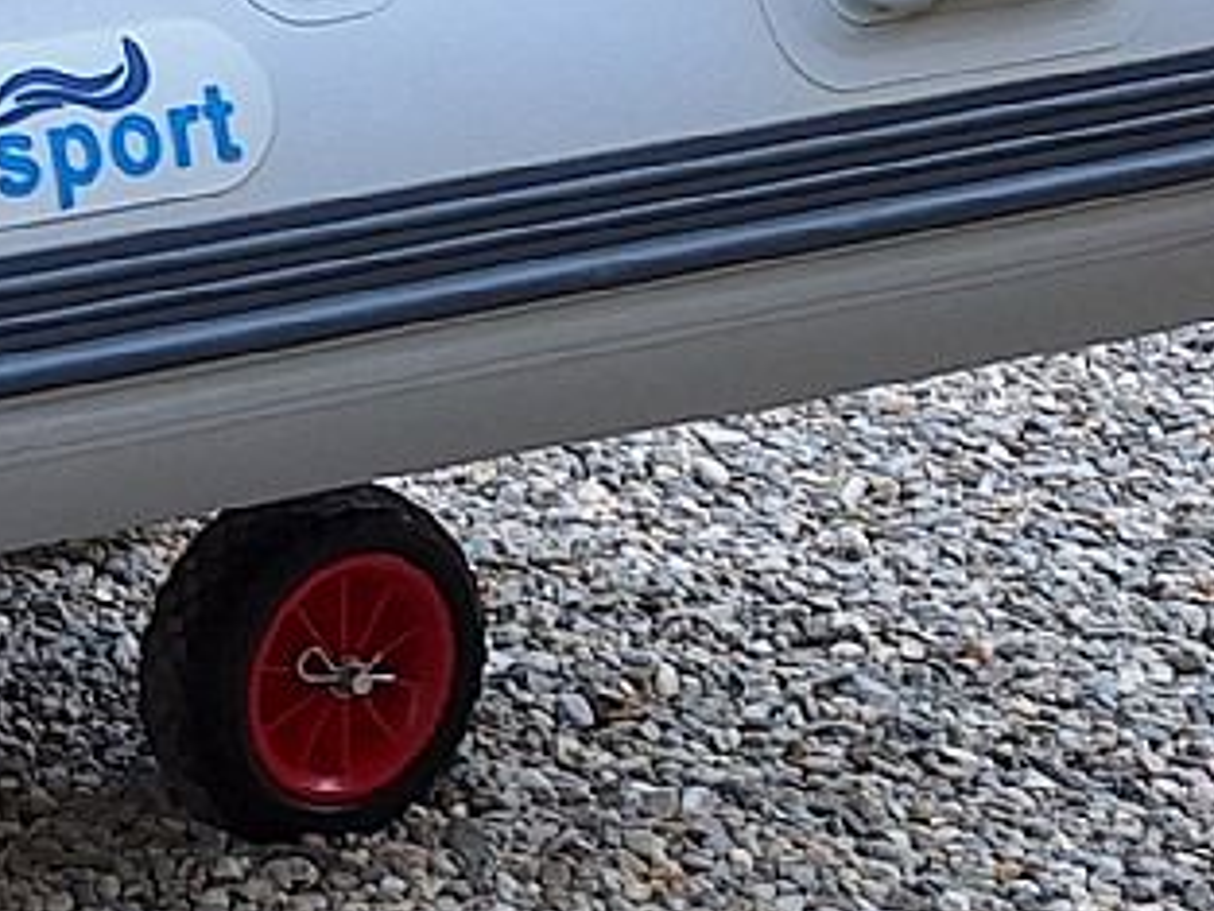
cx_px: -1738
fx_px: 4947
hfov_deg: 11.5
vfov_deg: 10.5
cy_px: 105
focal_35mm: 141
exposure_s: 1/179
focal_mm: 5.54
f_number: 1.8
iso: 40
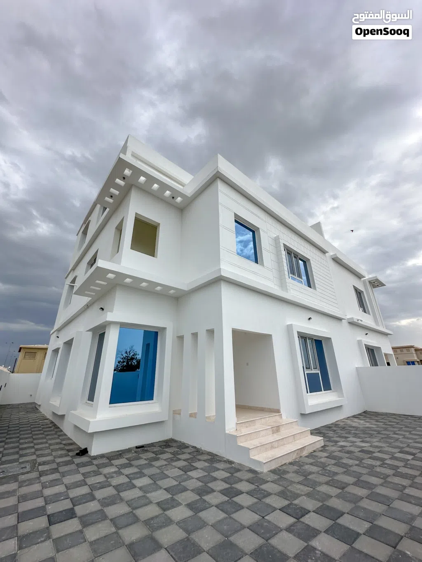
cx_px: 211
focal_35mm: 14
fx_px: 228
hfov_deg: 85.7
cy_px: 281
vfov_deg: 102.1
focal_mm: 2.22
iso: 50
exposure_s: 1/2800
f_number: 2.2
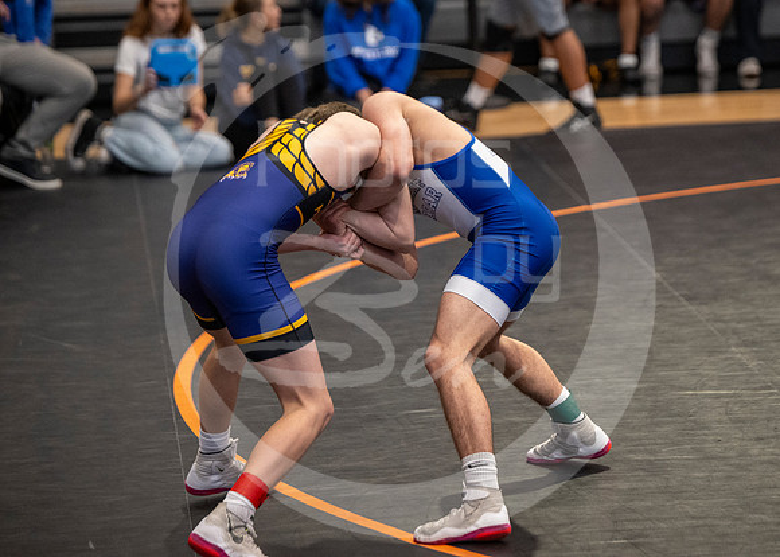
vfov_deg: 8.8
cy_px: 197
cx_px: 486
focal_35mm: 163
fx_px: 3604
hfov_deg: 12.3
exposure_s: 1/1000
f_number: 2.8
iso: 3200
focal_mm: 120
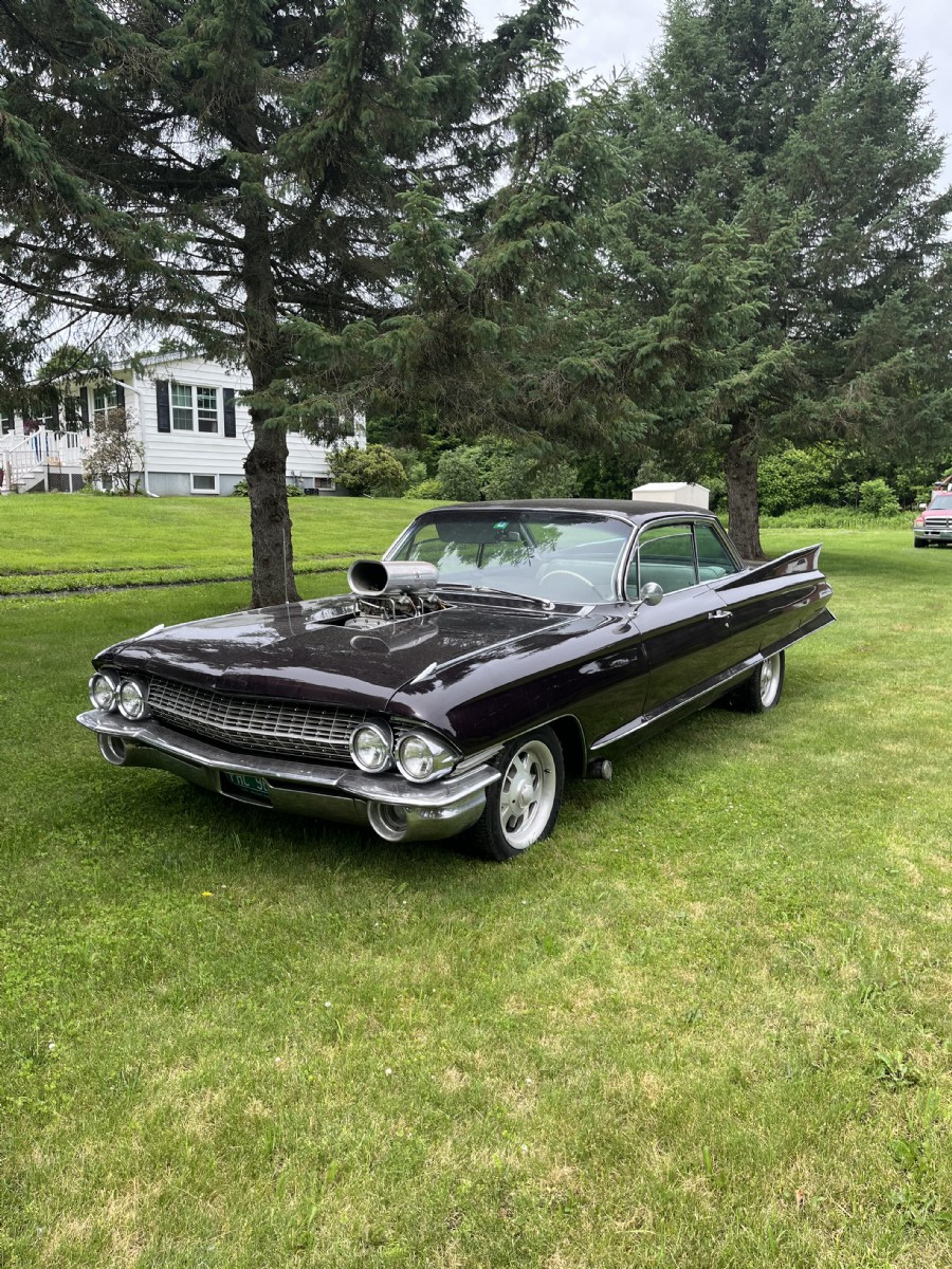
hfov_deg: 53.1
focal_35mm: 26
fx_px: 953
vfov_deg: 67.3
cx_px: 476
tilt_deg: -7.8
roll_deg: +1.5
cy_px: 634
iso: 50
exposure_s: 1/1036
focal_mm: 5.1
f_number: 1.6
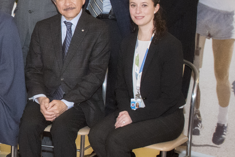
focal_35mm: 98
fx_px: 640
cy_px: 48
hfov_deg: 19.4
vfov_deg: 13.9
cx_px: -62
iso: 3200
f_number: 5
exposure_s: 1/60
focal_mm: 24
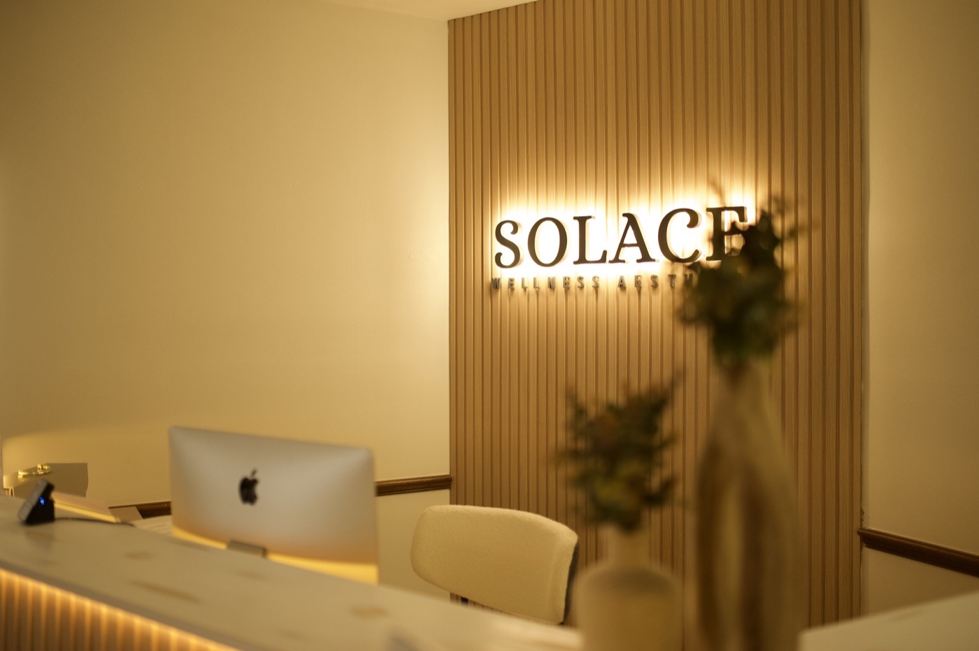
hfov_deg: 54.5
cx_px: 490
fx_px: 951
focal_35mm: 35
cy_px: 326
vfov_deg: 37.8
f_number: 1.4
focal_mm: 35
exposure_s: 1/500
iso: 800
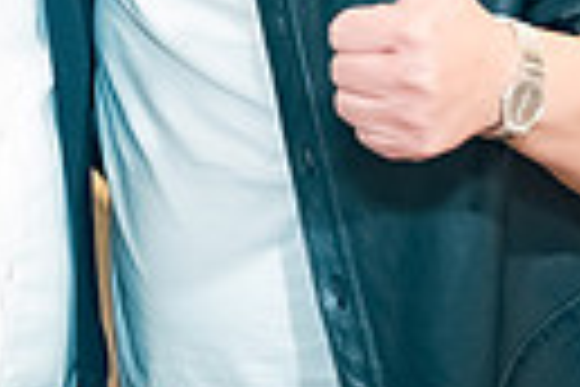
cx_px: -13
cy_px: -151
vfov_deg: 6.6
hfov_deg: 9.9
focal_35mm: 207
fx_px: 3335
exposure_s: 1/100
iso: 1600
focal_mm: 46
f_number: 2.8
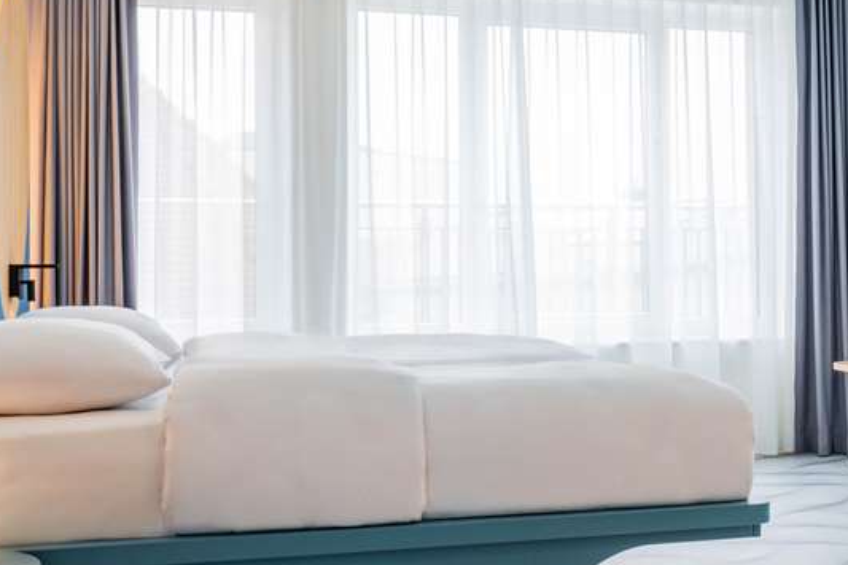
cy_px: 242
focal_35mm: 48
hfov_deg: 40.9
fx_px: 1130
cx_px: 523
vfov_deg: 28.0
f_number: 22
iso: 100
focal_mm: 25
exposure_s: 3.2
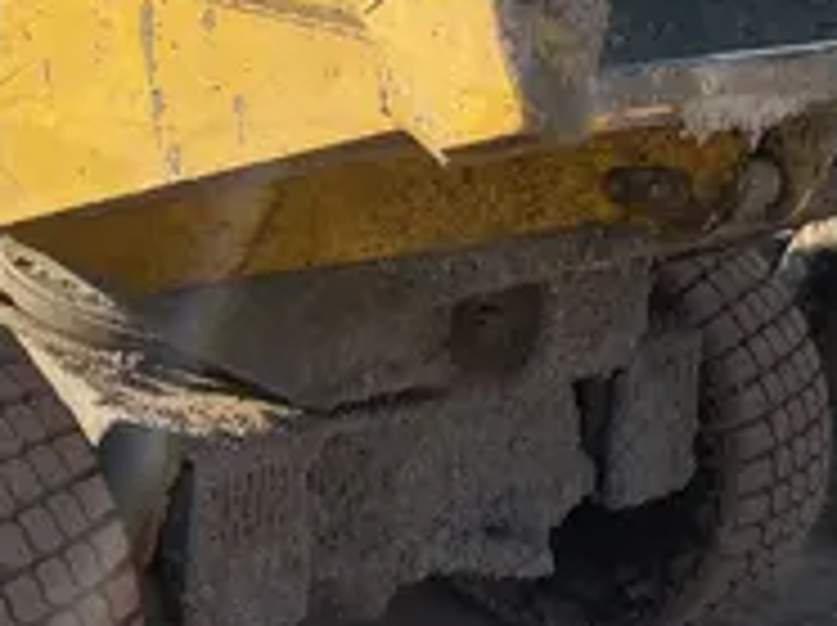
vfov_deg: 18.8
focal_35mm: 77
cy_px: 70
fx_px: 1859
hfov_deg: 23.5
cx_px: -130
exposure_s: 1/1642
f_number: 1.6
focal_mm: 4.2
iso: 32
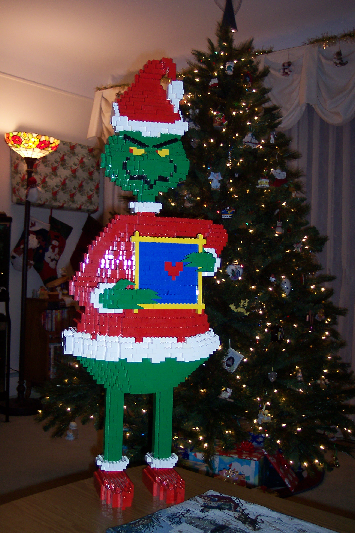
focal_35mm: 41
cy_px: 274
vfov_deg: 47.4
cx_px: 168
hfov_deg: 32.6
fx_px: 606
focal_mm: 8
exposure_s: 1/30
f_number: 2.8
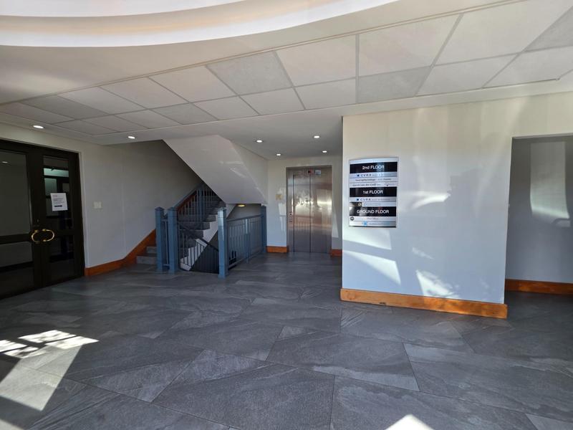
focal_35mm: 13
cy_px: 215
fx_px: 215
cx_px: 286
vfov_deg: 89.9
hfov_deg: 106.2
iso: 20
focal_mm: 2.2
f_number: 1.9
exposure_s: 1/100
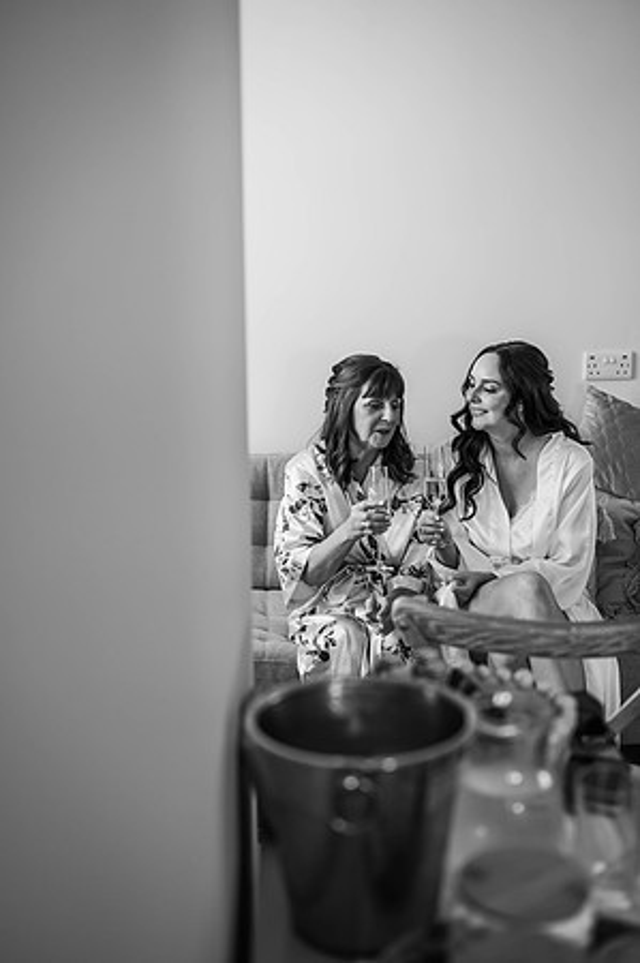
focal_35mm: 50
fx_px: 1336
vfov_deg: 39.6
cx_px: 320
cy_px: 482
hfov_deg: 26.9
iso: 640
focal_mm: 50
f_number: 2.5
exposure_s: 1/250
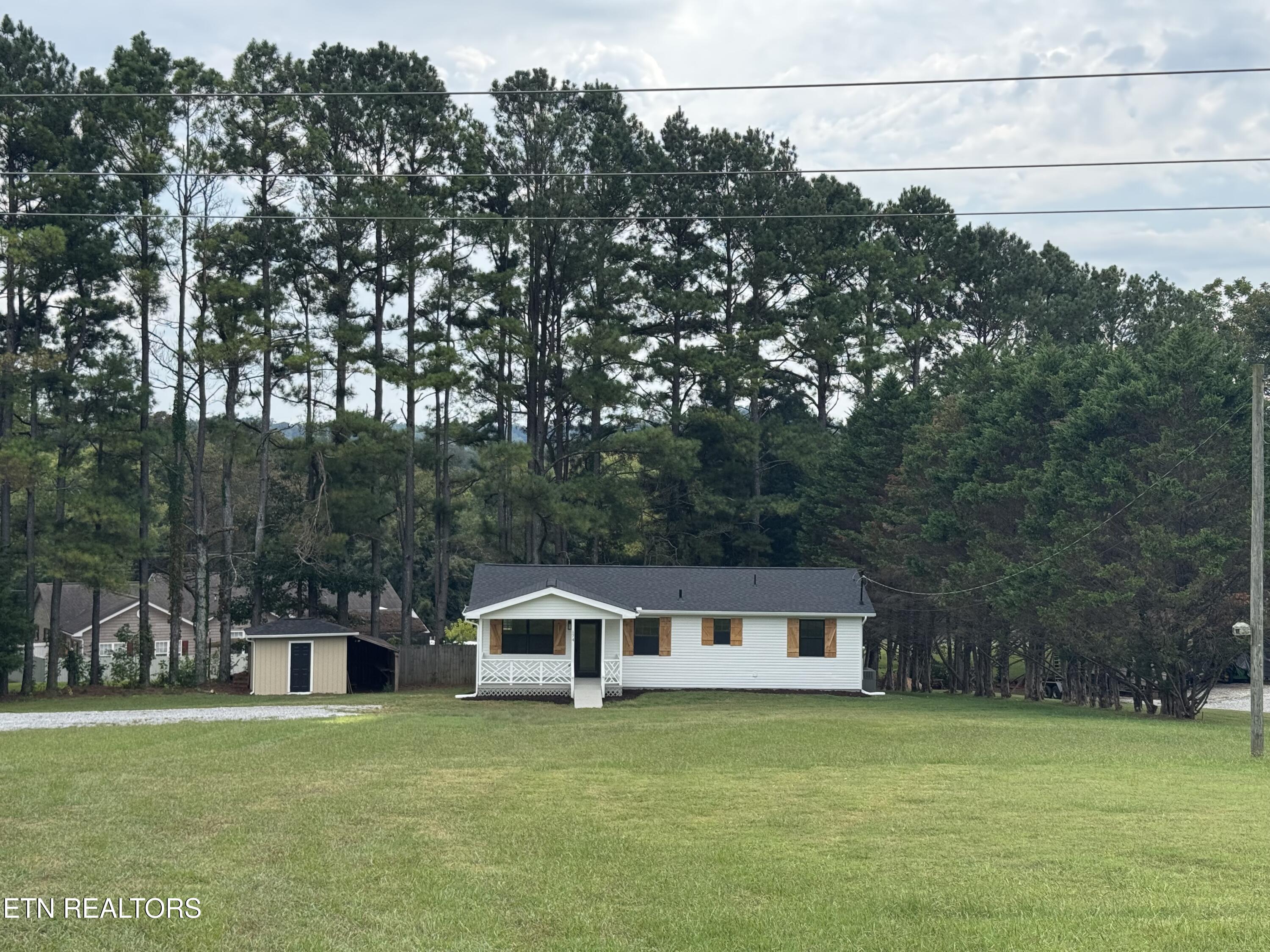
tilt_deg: -0.1
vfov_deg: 30.3
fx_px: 1761
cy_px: 476
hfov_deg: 39.7
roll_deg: -0.7
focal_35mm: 48
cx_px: 635
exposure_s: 1/1923
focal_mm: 6.76
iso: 64
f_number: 1.78
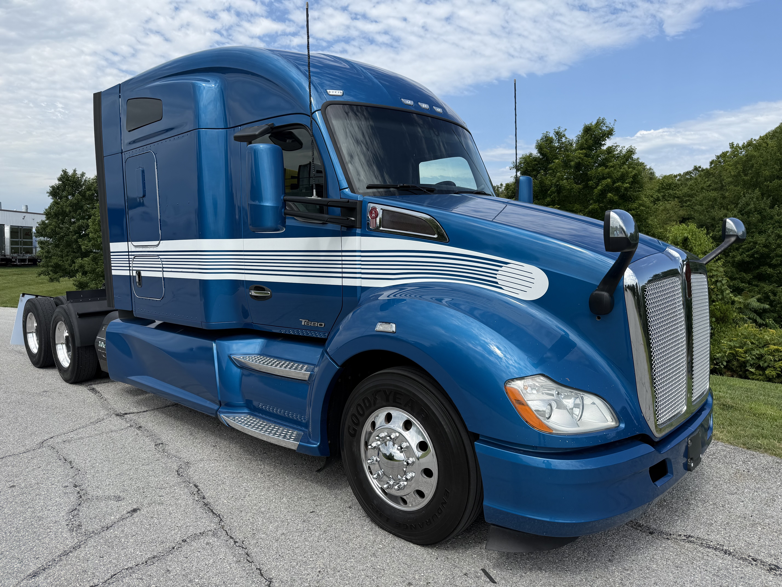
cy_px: 294
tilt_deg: -4.5
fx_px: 542
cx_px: 391
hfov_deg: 71.6
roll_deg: -0.6
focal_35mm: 24
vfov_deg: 56.8
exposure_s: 1/3584
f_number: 1.78
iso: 80
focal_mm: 6.76
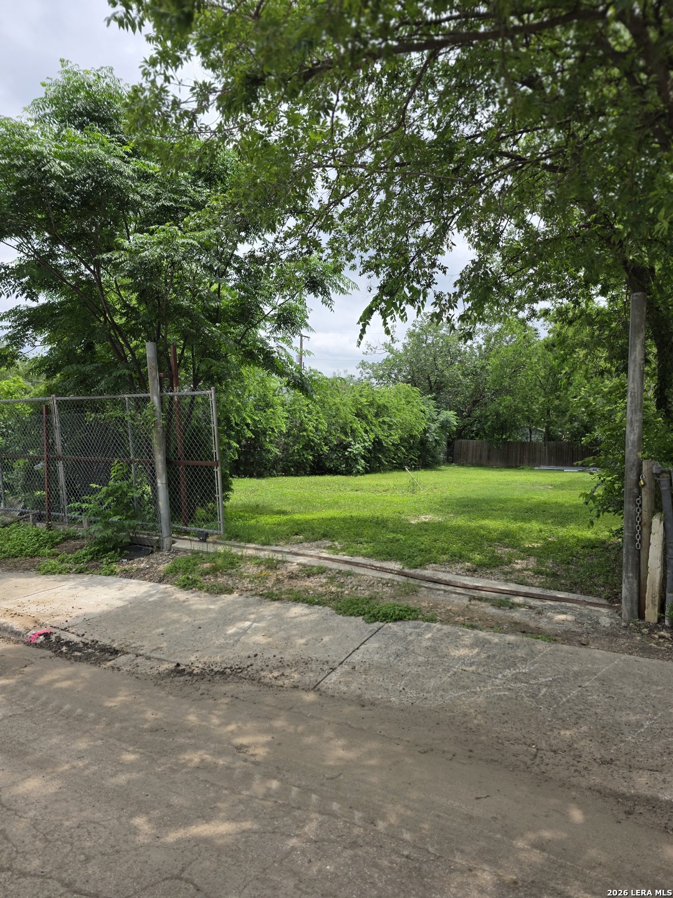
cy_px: 449
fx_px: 596
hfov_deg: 58.9
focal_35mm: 23
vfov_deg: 73.9
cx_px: 336
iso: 80
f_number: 1.7
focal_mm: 6.3
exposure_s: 1/4434
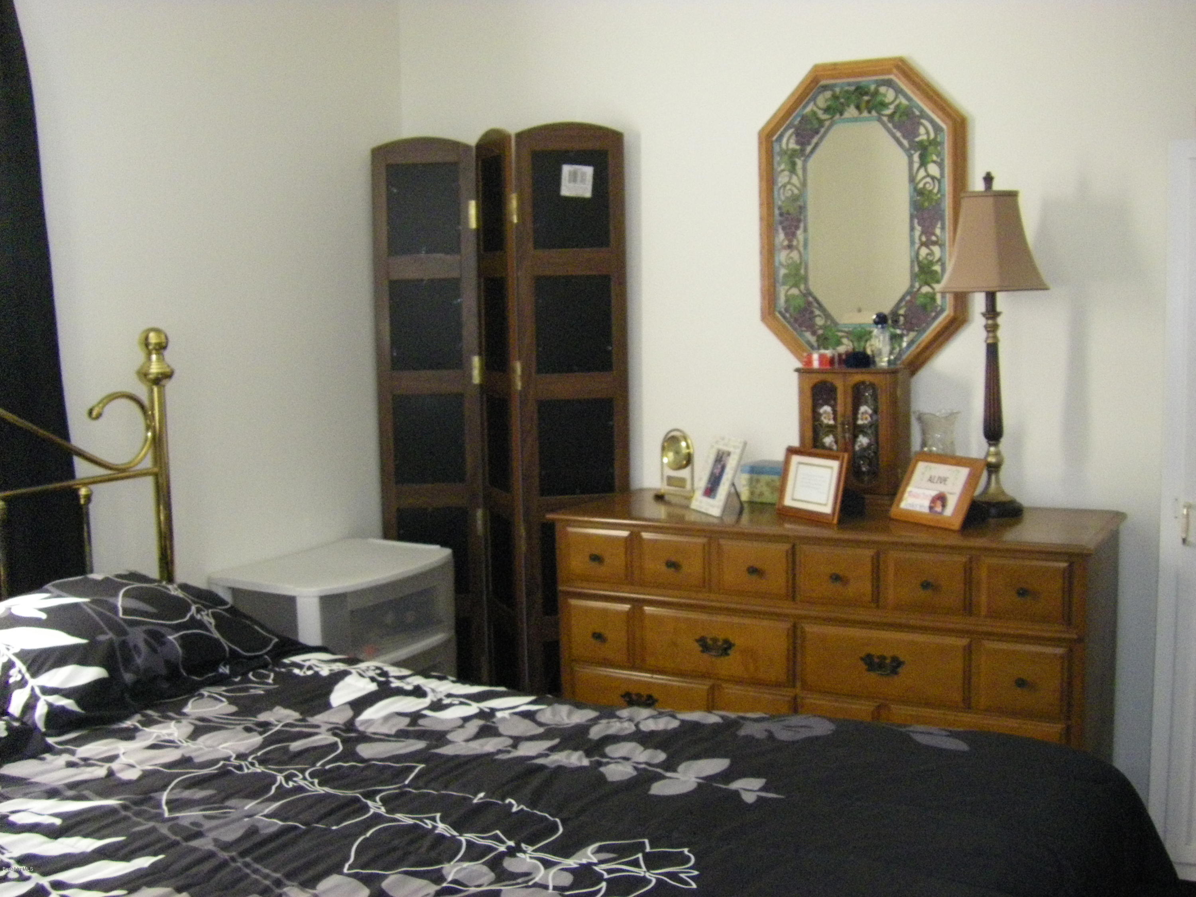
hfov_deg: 49.0
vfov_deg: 37.7
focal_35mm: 38
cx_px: 598
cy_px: 448
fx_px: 1313
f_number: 3.5
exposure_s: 1/50
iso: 800
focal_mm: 6.3
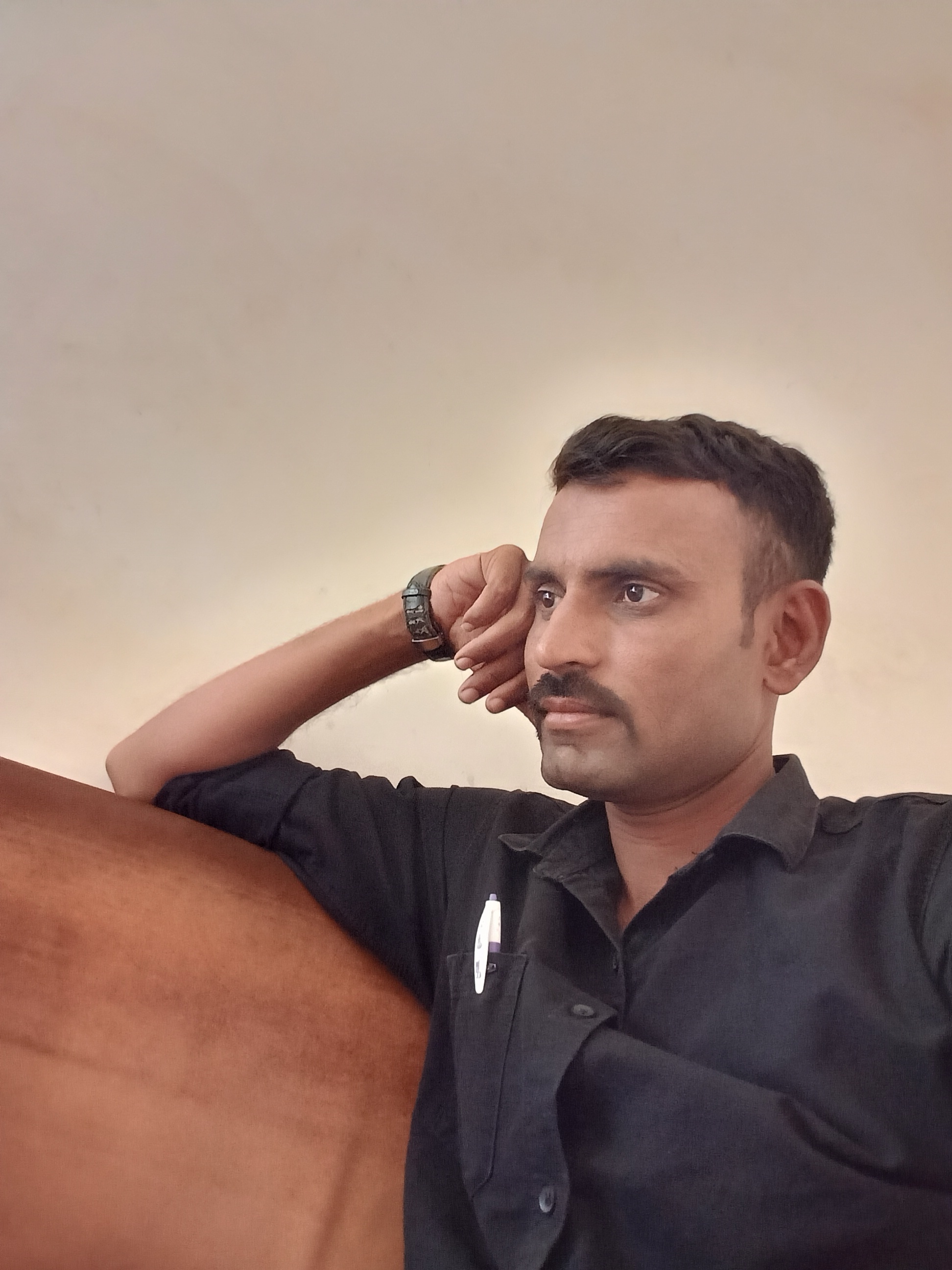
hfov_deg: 51.4
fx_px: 990
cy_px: 635
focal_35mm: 27
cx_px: 476
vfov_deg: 65.3
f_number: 2.2
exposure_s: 1/25
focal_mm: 2.23
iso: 320
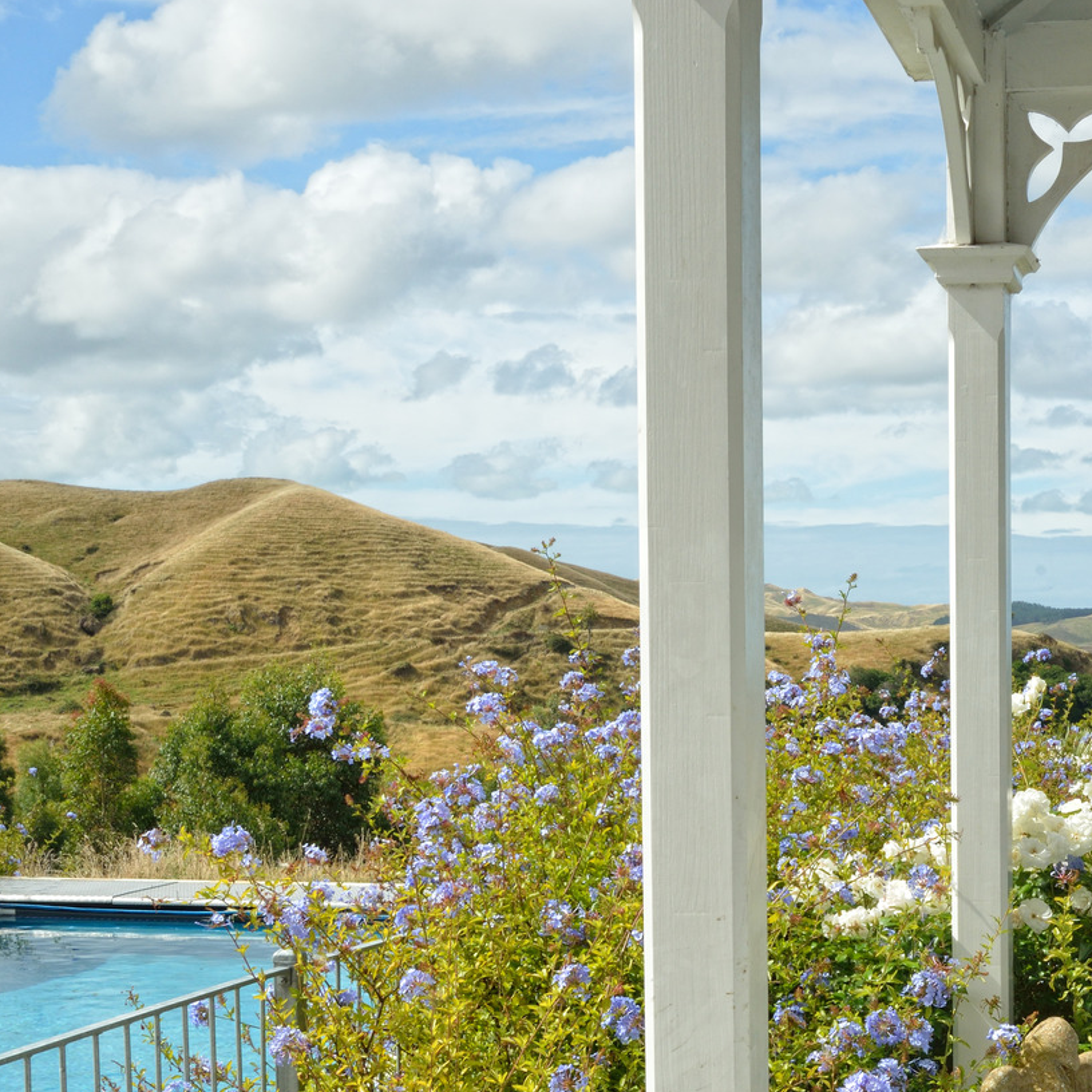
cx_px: 873
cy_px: 853
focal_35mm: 64
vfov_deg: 26.5
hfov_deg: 26.4
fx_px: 2284
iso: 320
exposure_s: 1/125
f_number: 16
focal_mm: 32
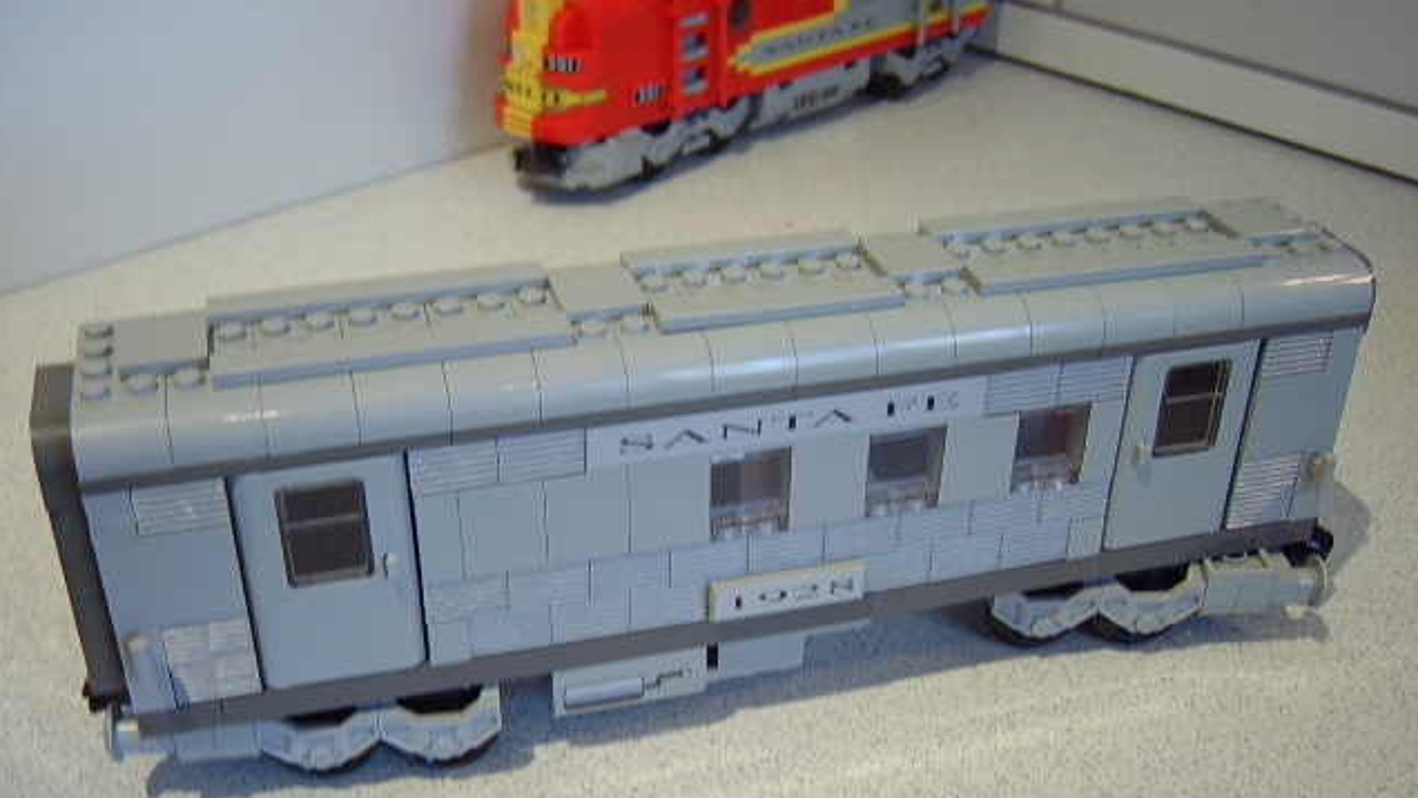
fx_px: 1279
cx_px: 709
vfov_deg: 34.4
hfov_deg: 58.0
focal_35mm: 34
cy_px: 517
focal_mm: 8.13
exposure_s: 1/23
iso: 100
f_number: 2.7
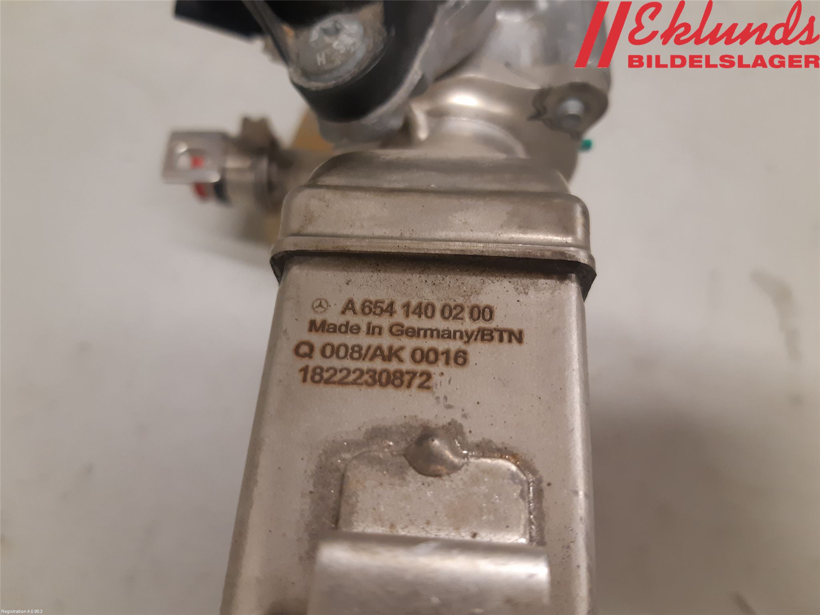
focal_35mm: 26
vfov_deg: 53.1
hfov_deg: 67.3
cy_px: 308
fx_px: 616
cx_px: 410
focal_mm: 3.93
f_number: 1.7
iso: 250
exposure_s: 1/50
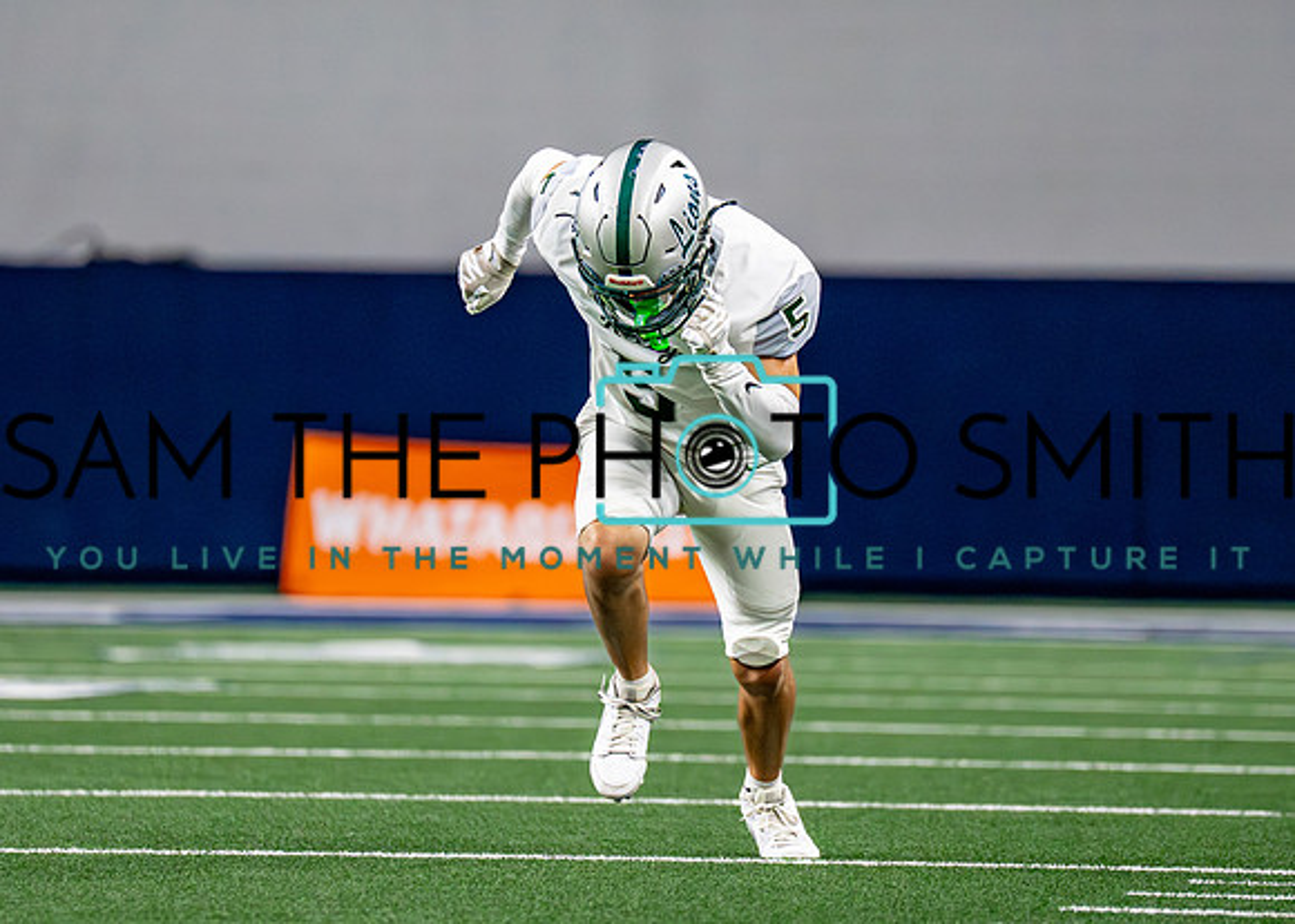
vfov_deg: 3.7
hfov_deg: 5.2
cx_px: 710
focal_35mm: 388
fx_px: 14277
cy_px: 354
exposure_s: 1/2000
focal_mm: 200
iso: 5000
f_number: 2.8
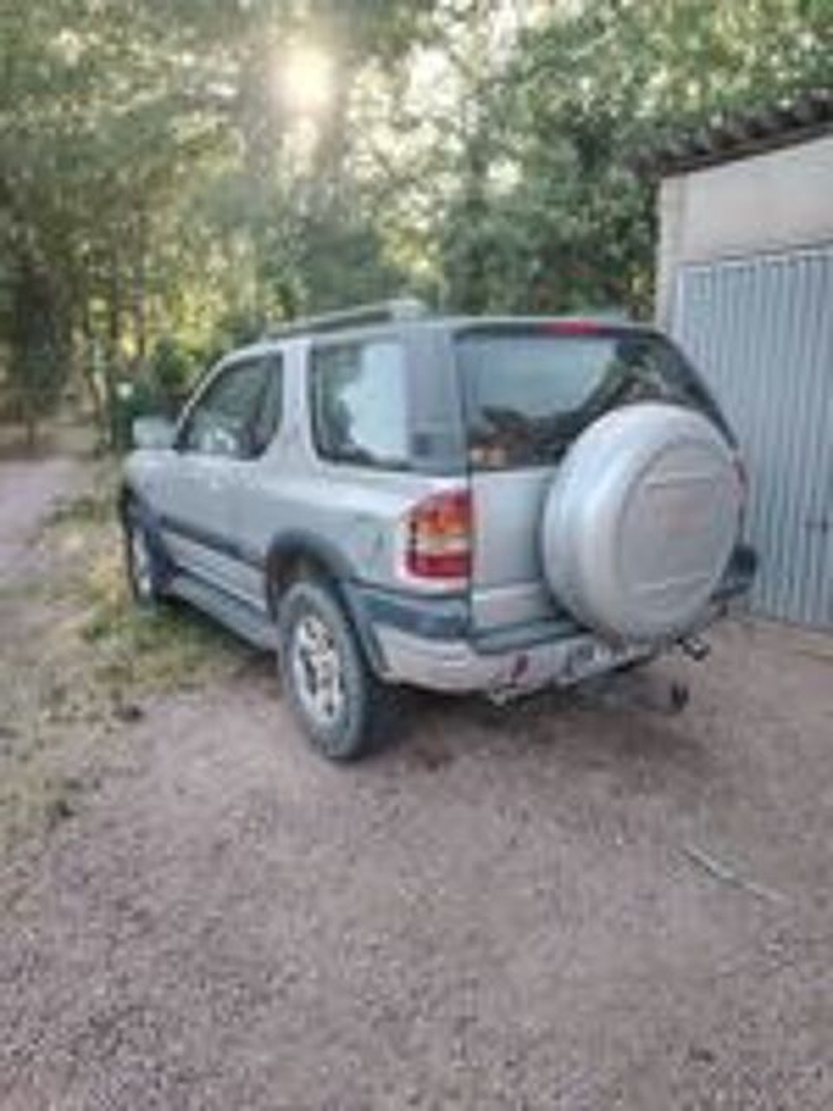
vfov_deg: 71.6
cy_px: 556
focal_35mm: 24
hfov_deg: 56.8
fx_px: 770
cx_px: 416
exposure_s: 1/119
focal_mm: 5.25
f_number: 1.75
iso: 100
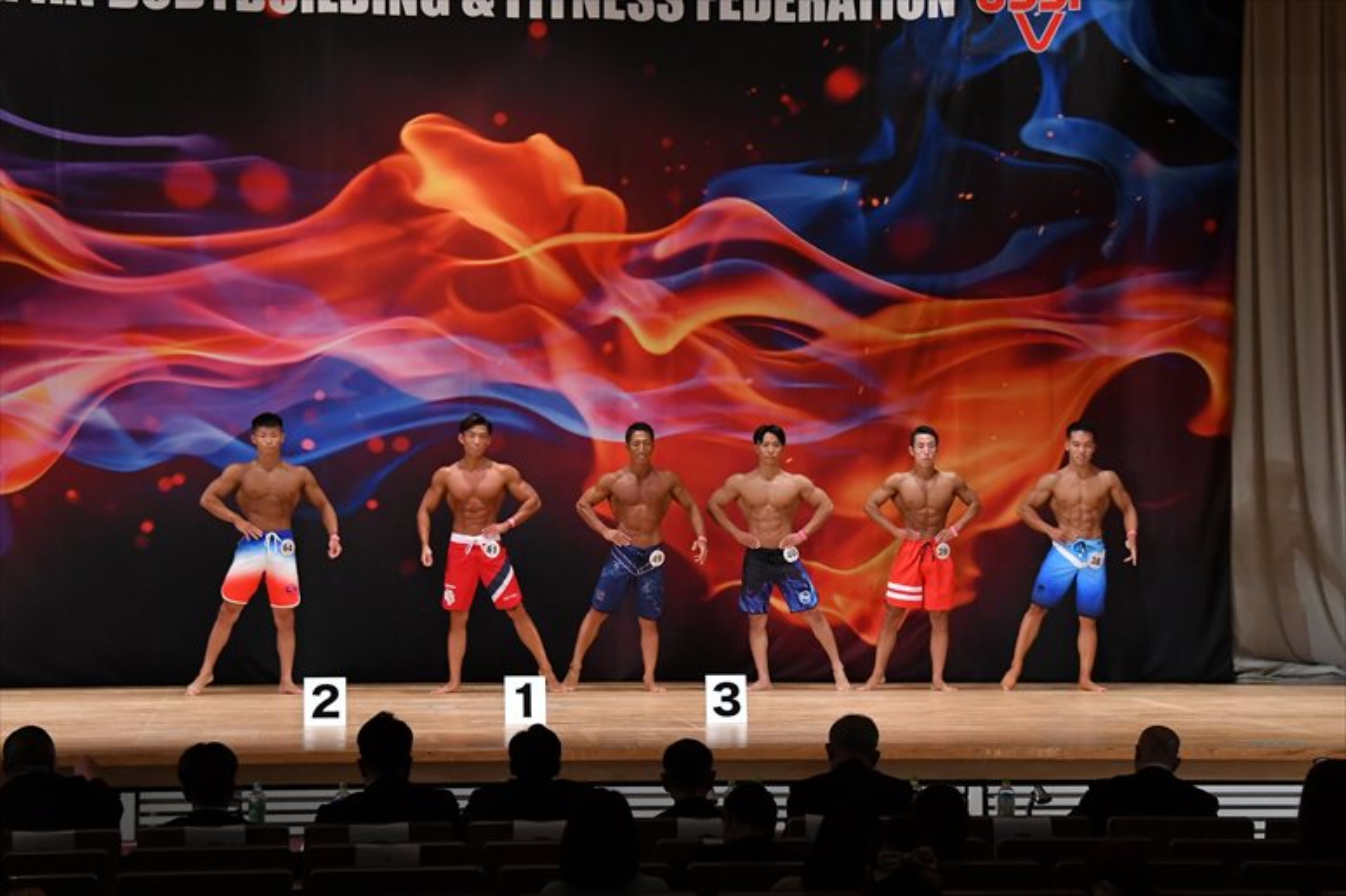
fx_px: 3812
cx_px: 673
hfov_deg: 20.0
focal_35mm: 102
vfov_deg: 13.4
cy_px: 448
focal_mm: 68
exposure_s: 1/400
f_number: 5.6
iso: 3200
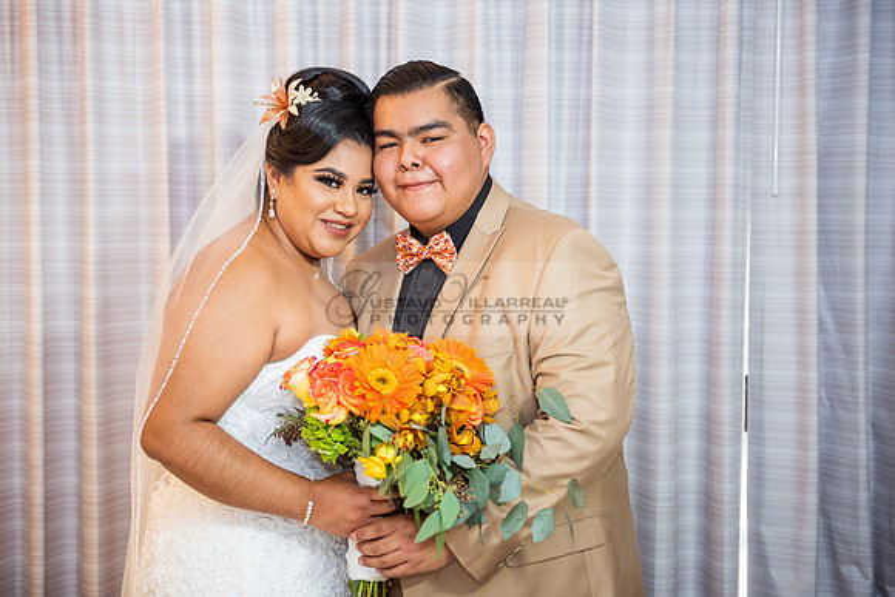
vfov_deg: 23.6
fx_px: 1431
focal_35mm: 58
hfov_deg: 34.7
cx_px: 454
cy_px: 299
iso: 320
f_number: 2.8
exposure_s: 1/100
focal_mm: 56
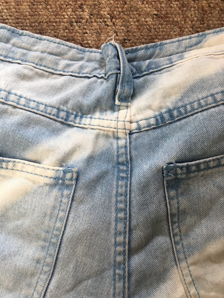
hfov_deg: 48.2
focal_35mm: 29
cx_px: 112
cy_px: 149
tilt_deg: -84.6
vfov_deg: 61.7
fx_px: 250
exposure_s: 1/100
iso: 40
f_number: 2.2
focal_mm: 4.15
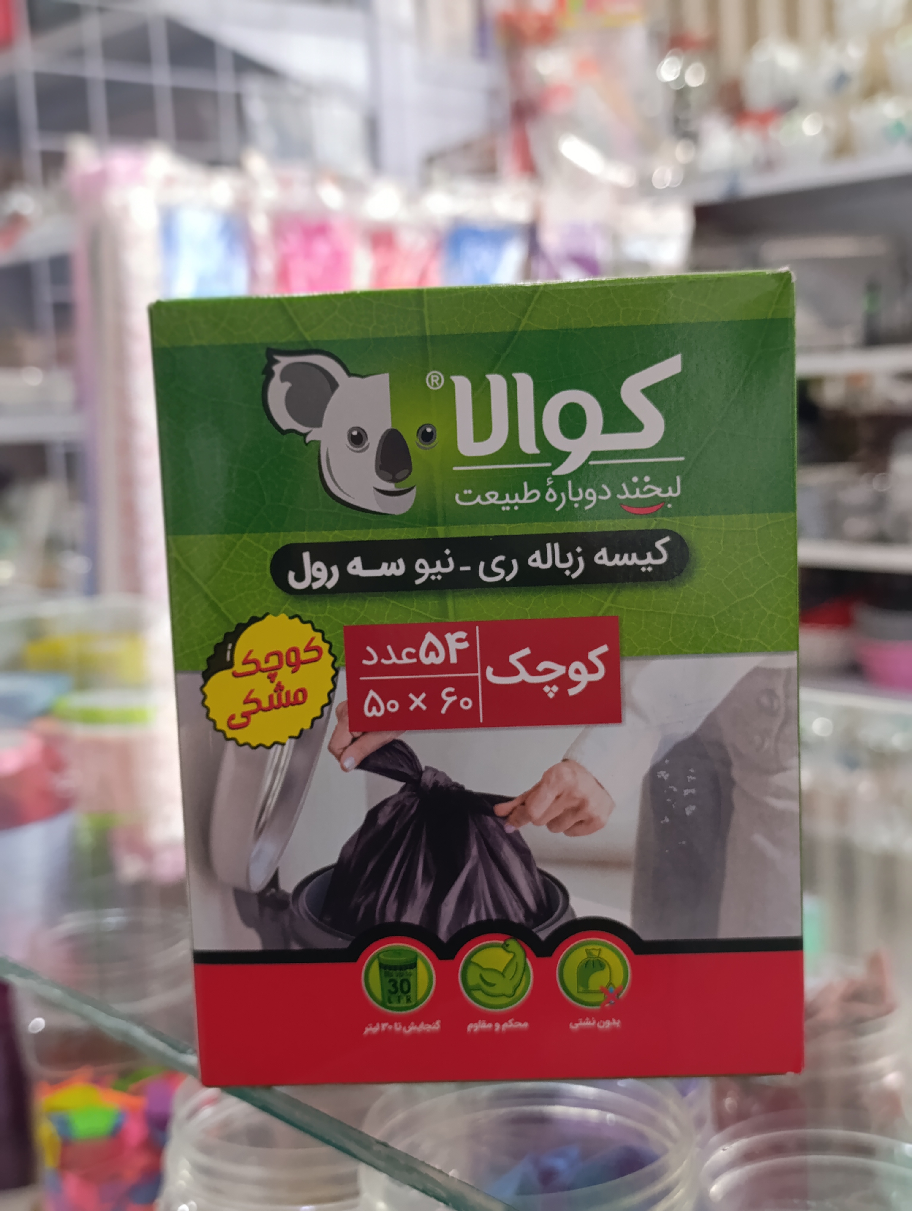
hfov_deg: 31.6
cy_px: 606
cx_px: 456
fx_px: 1612
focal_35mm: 46
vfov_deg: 41.2
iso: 640
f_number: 1.6
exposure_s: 1/50
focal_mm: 6.14
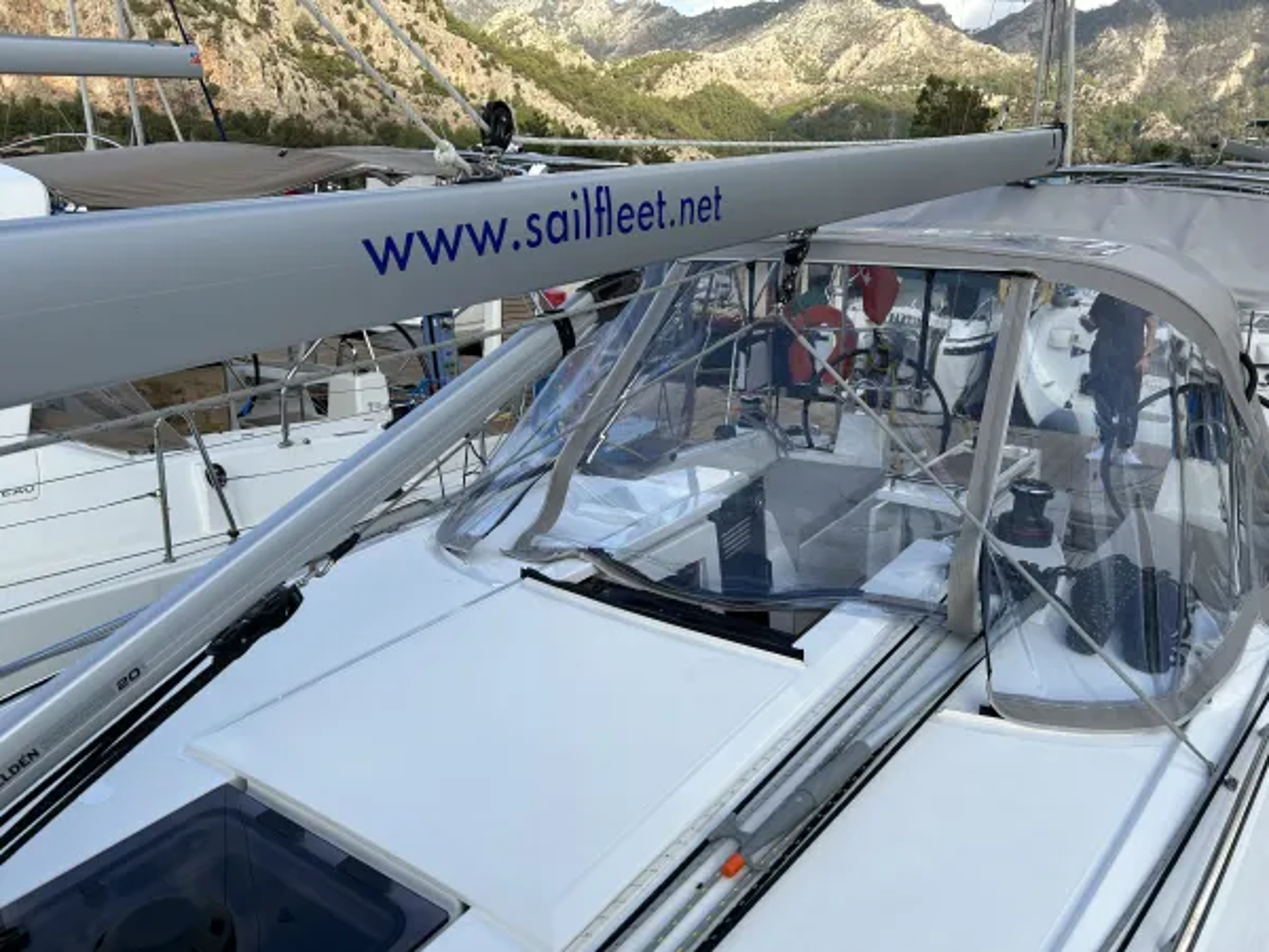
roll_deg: +0.7
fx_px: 953
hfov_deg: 67.3
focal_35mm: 26
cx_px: 634
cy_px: 476
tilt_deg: -16.1
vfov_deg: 53.1
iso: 50
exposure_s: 1/1645
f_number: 1.5
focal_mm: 5.7
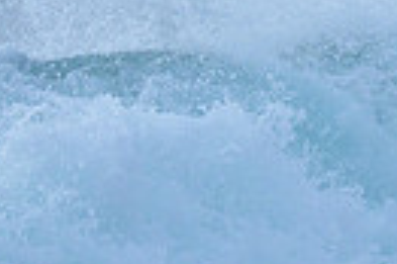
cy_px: 255
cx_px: 717
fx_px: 44849
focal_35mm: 4072
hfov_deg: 0.5
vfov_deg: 0.3
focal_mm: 800
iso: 640
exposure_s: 1/2000
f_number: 6.3
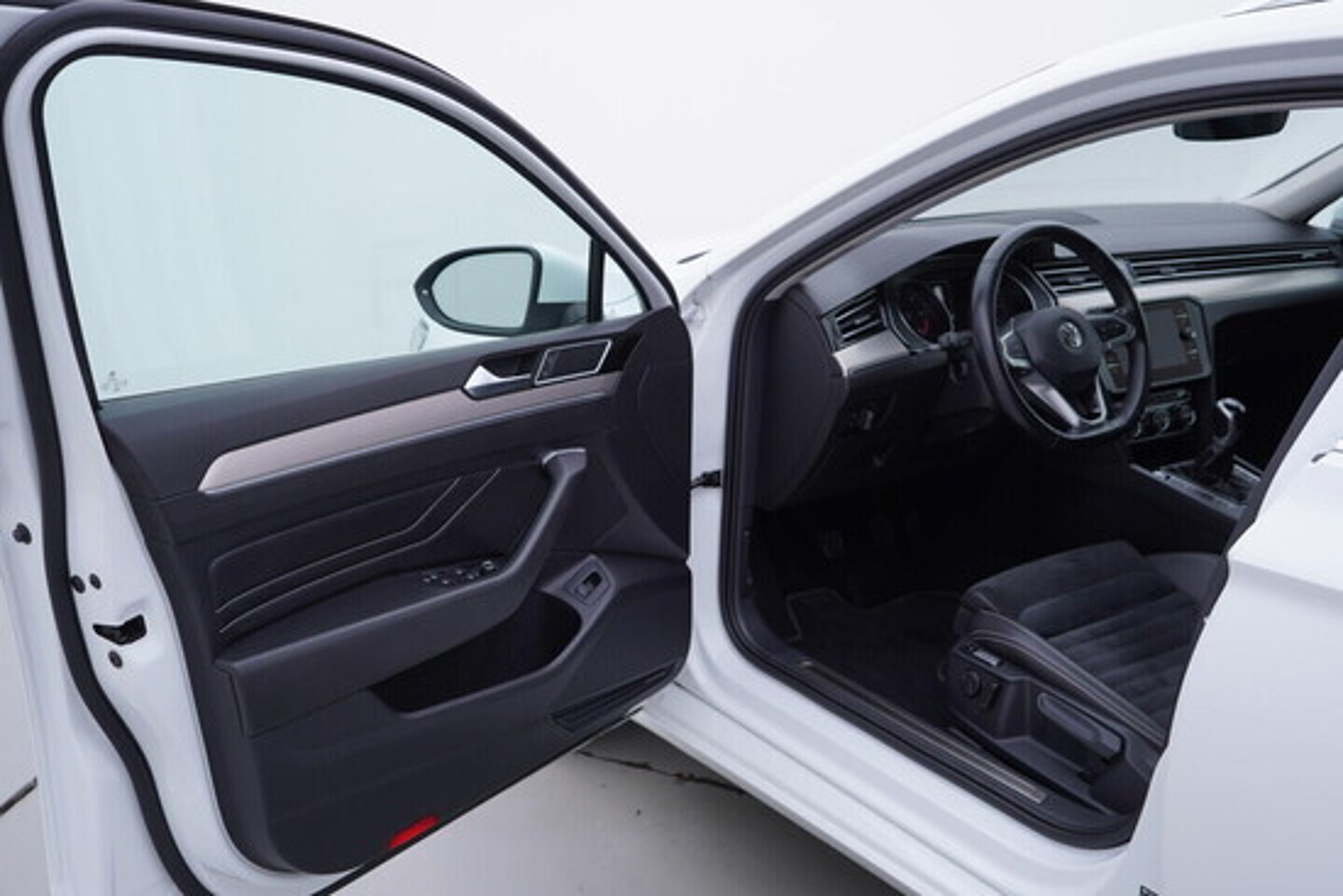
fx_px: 1343
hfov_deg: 53.1
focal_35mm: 36
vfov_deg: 36.9
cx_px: 672
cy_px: 448
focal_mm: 24
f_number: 3.5
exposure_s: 1/60
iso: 125
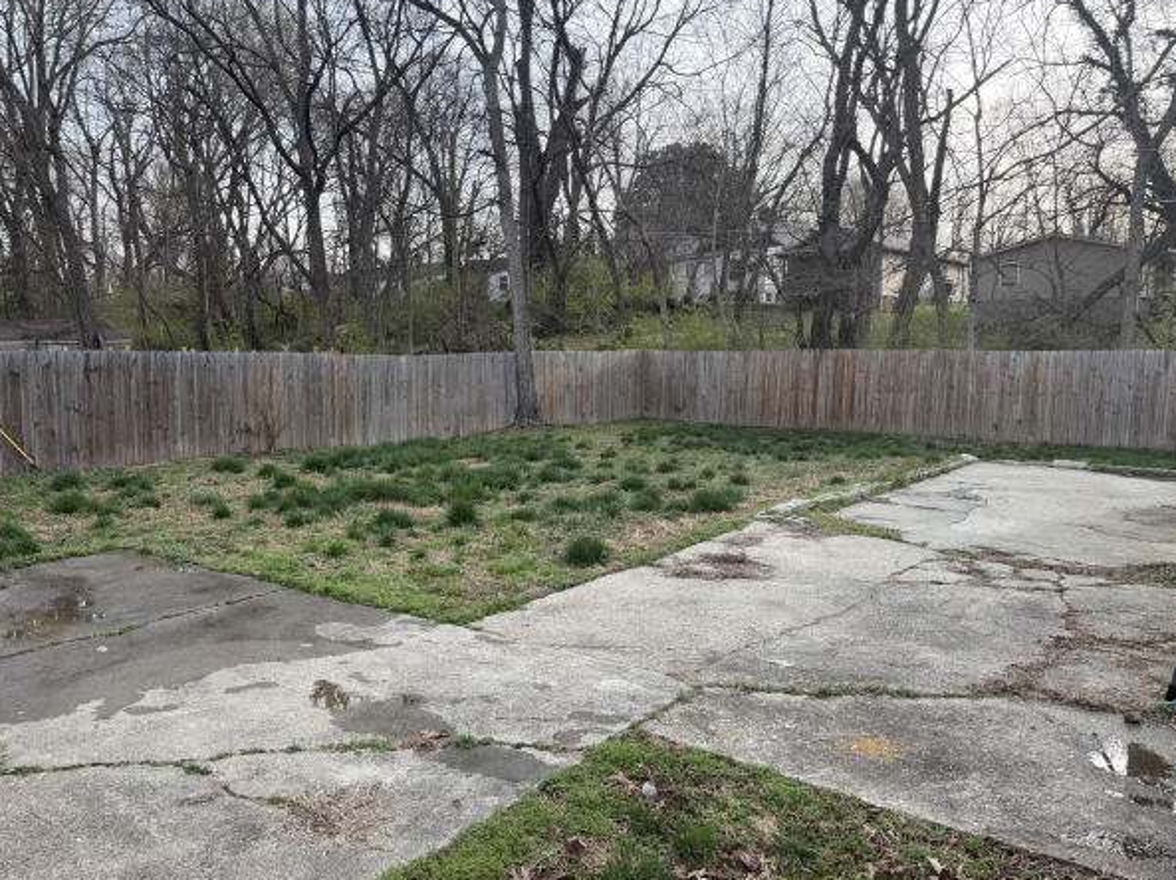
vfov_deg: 51.3
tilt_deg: -8.8
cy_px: 466
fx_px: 917
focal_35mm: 27
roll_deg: -0.1
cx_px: 530
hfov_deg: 65.2
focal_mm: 6.76
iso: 100
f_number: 1.78
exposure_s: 1/920
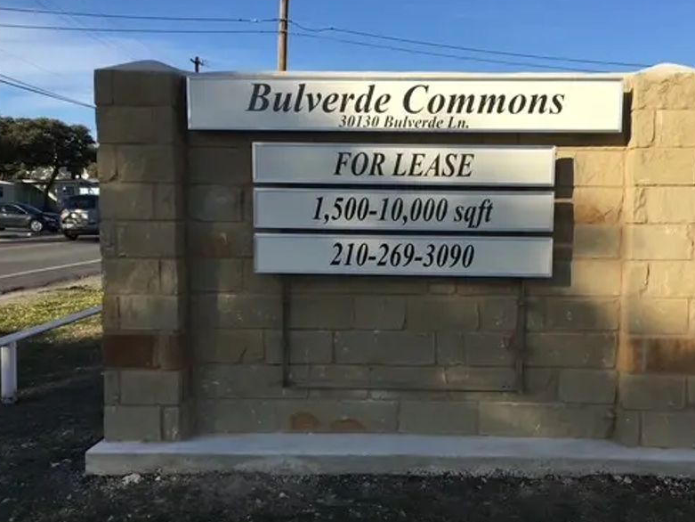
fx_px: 763
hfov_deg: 48.8
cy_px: 286
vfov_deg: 37.7
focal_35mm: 38
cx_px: 407
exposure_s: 1/1221
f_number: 2.2
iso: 25
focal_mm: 4.15
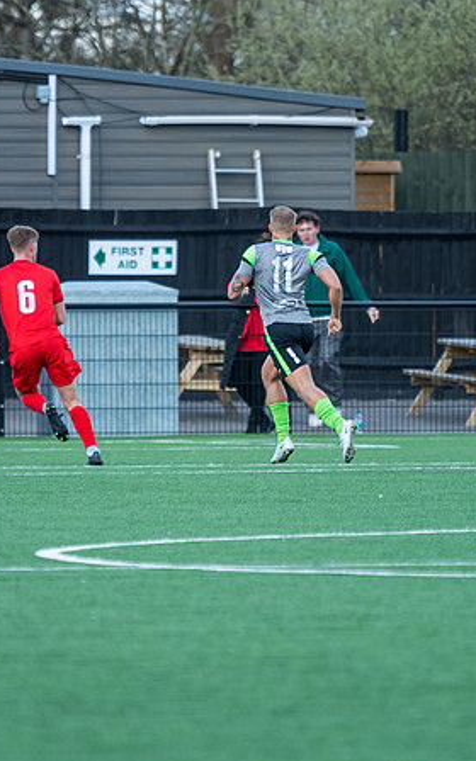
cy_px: 380
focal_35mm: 646
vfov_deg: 3.3
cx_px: 306
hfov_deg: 2.0
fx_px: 13408
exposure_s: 1/800
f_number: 4
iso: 400
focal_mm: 280
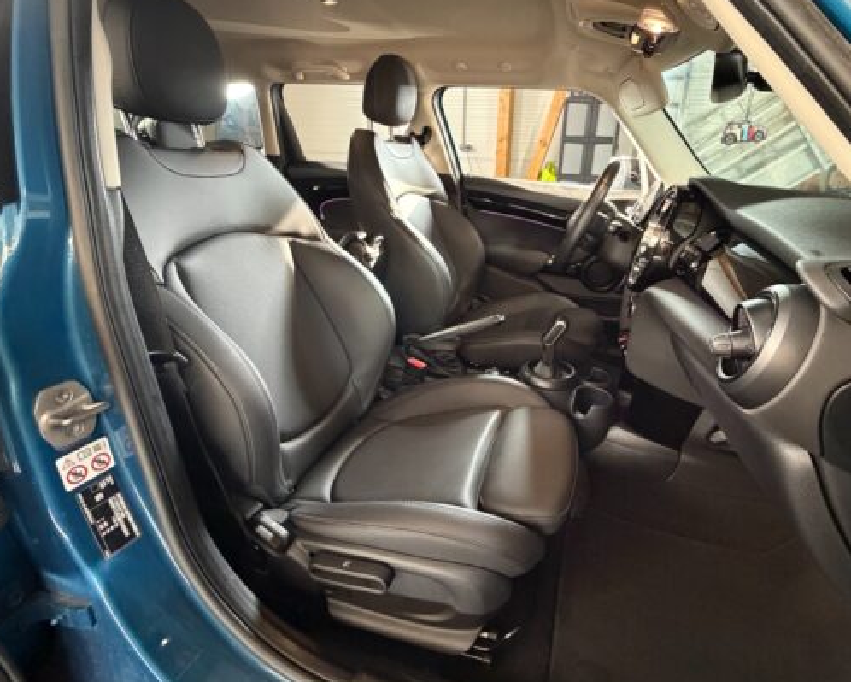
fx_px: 428
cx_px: 480
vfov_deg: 76.8
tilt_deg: -18.2
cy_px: 305
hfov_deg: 89.1
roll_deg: -2.3
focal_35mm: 17
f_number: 2.2
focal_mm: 2.22
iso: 800
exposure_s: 1/50
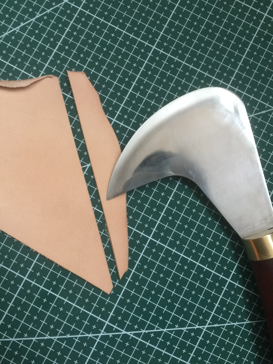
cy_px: 182
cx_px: 136
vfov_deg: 61.7
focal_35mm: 29
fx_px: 305
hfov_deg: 48.2
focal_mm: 4.15
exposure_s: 1/17
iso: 80
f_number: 2.2
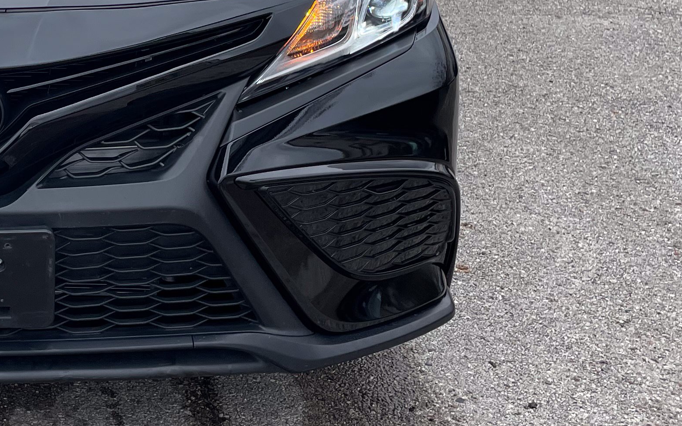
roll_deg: -0.2
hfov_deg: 26.8
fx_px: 1320
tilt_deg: -16.5
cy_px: 62
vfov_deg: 18.1
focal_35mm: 71
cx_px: -52
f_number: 1.6
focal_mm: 4.2
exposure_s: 1/640
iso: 32
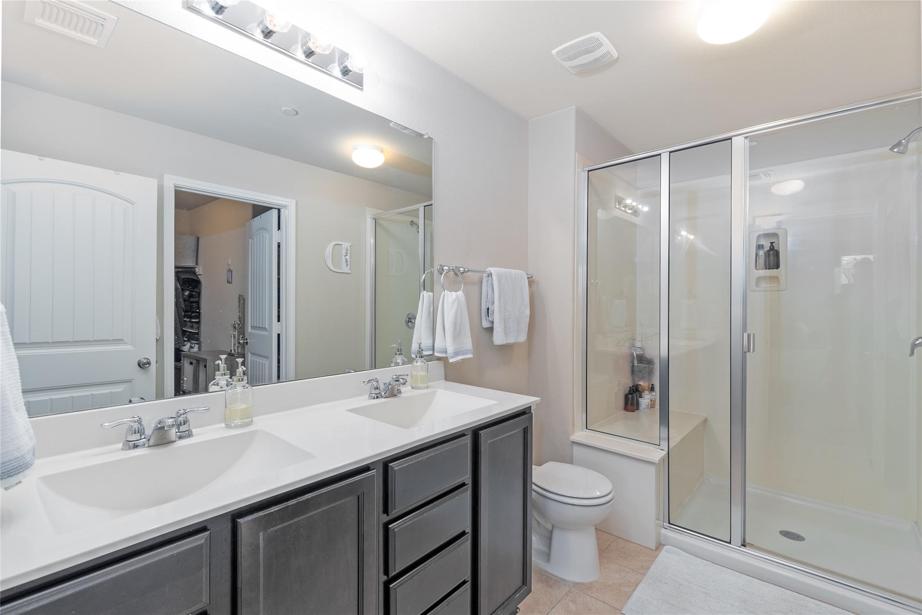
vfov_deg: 77.3
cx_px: 461
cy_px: 308
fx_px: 384
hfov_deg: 100.4
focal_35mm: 15
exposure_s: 1/40
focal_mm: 10
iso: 320
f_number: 8
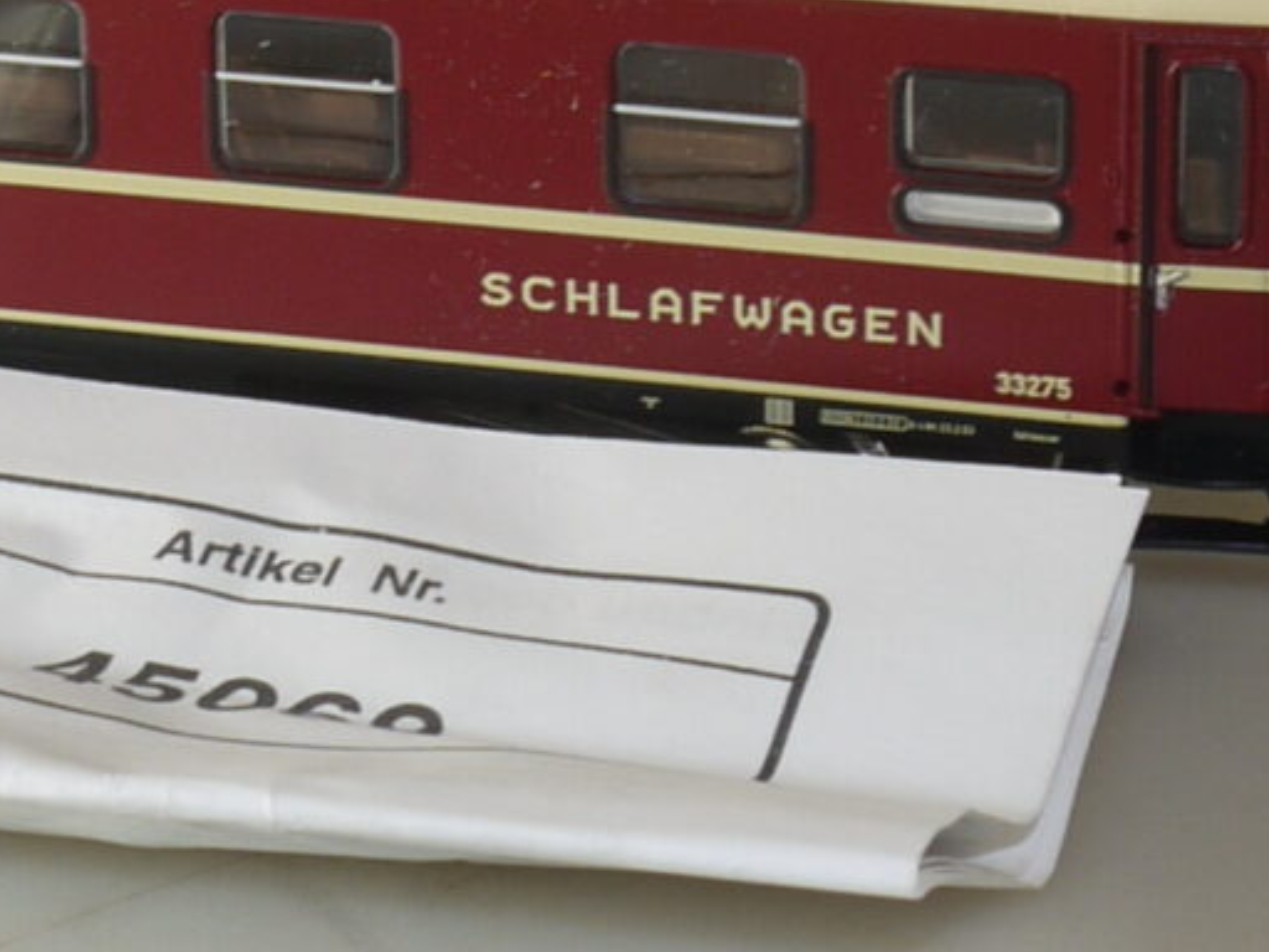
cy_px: 40
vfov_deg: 7.0
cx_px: -860
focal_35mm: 212
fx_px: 7772
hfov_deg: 9.0
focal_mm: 19
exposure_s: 1/13
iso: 100
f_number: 10
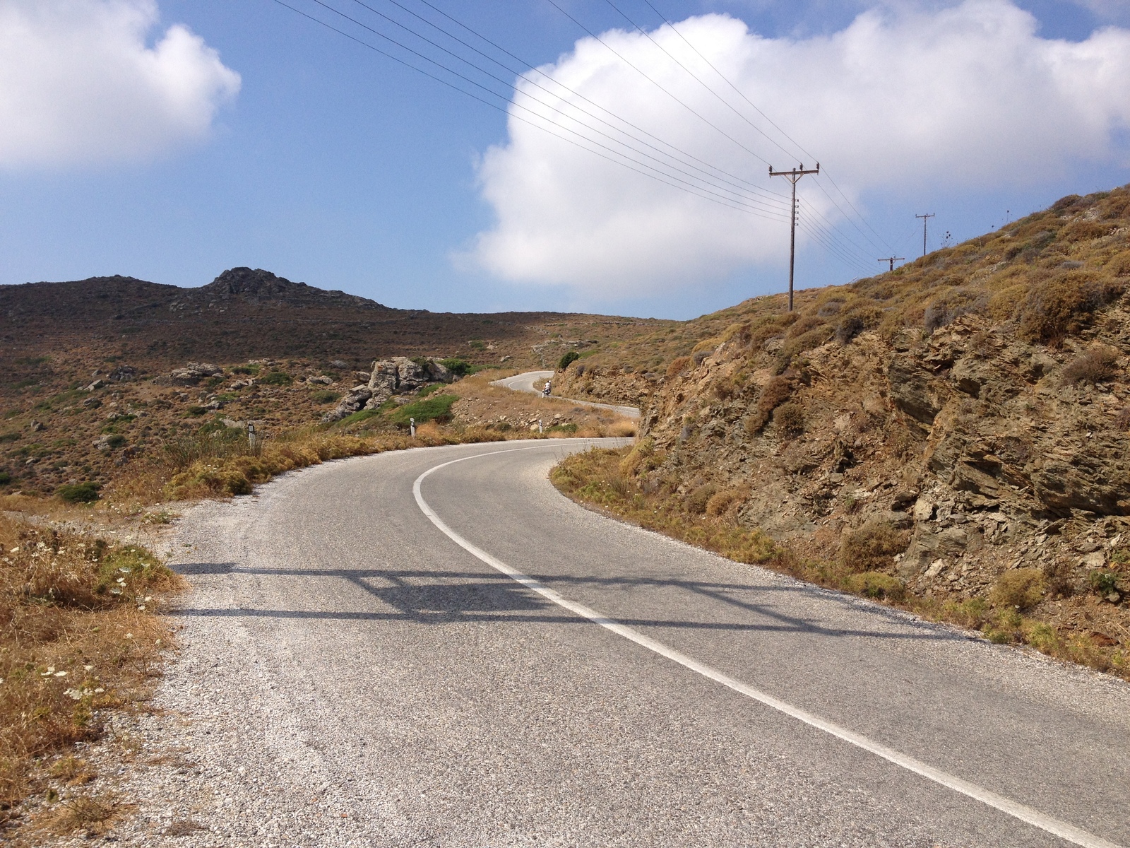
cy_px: 424
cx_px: 565
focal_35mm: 35
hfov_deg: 52.6
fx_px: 1143
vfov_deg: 40.7
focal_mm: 4.28
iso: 50
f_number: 2.4
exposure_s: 1/2404
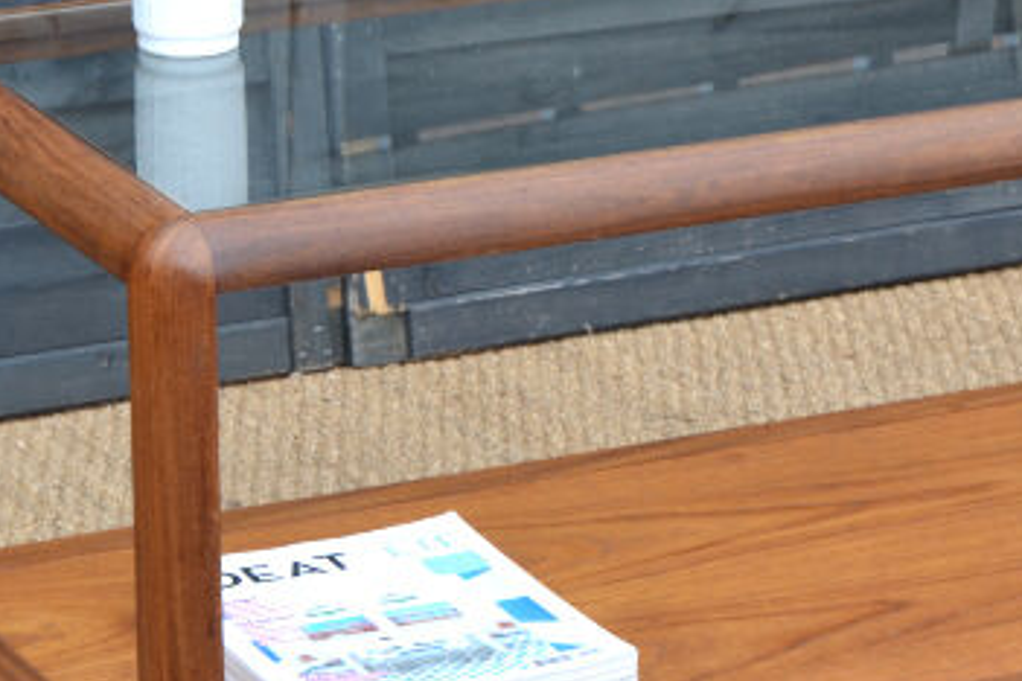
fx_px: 5998
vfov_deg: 6.5
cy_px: 192
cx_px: 673
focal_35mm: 211
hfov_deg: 9.7
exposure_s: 1/160
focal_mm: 55
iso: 100
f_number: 6.3
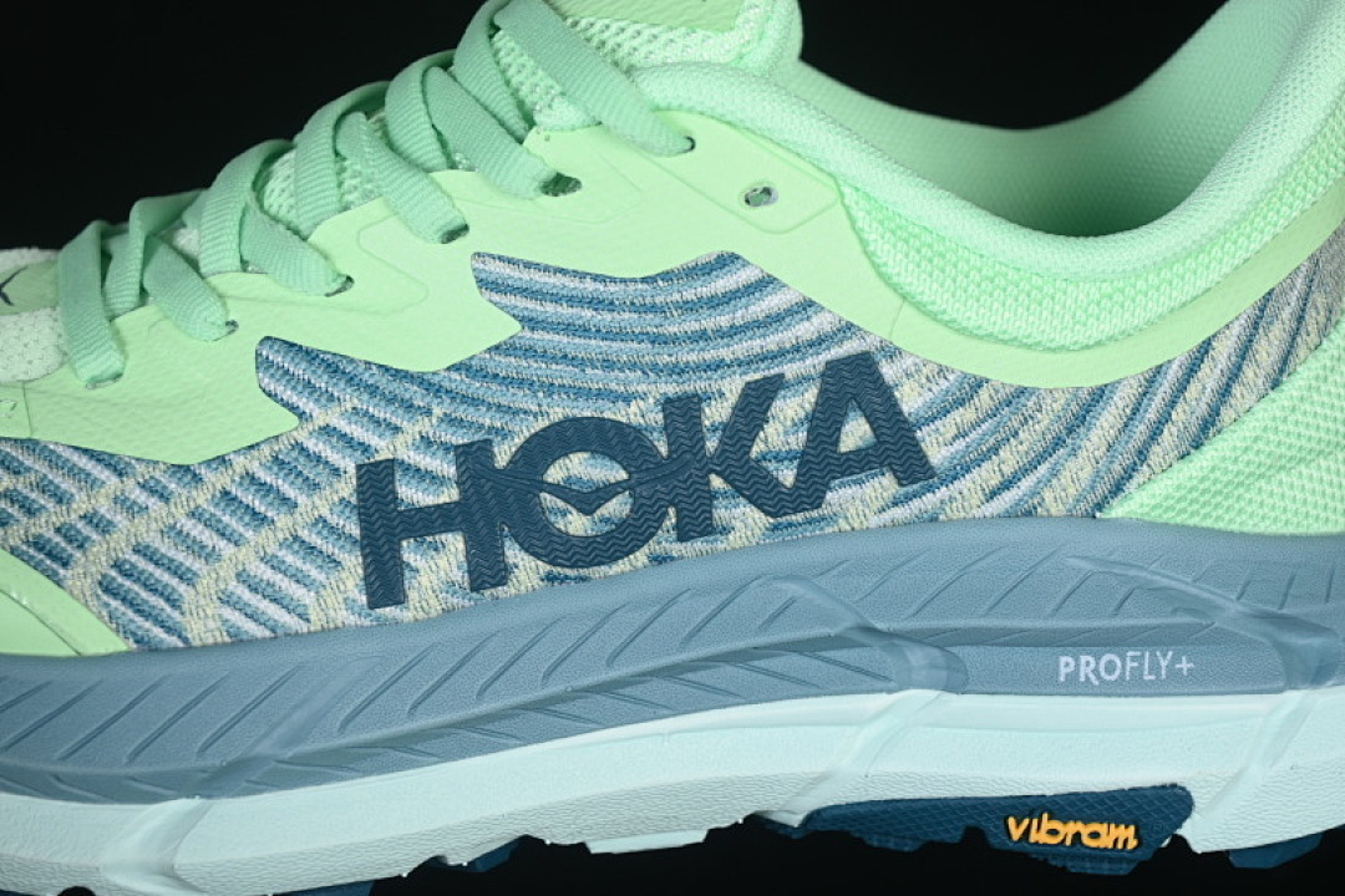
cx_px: 672
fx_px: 2802
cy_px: 448
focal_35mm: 75
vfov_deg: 18.2
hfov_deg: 27.0
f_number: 7.1
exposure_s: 1/80
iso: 160
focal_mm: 50
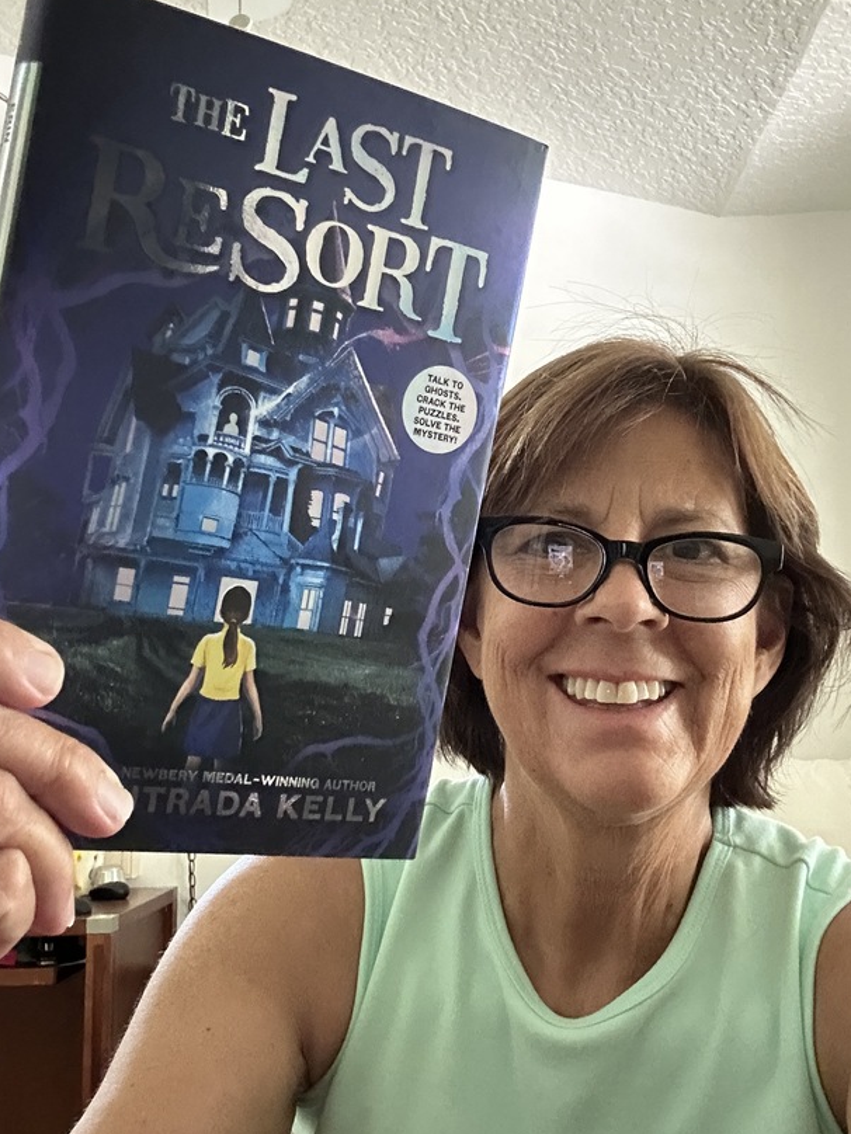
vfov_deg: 49.0
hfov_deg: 37.7
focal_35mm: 38
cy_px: 546
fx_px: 1246
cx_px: 440
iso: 800
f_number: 1.9
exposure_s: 1/15
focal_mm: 2.69
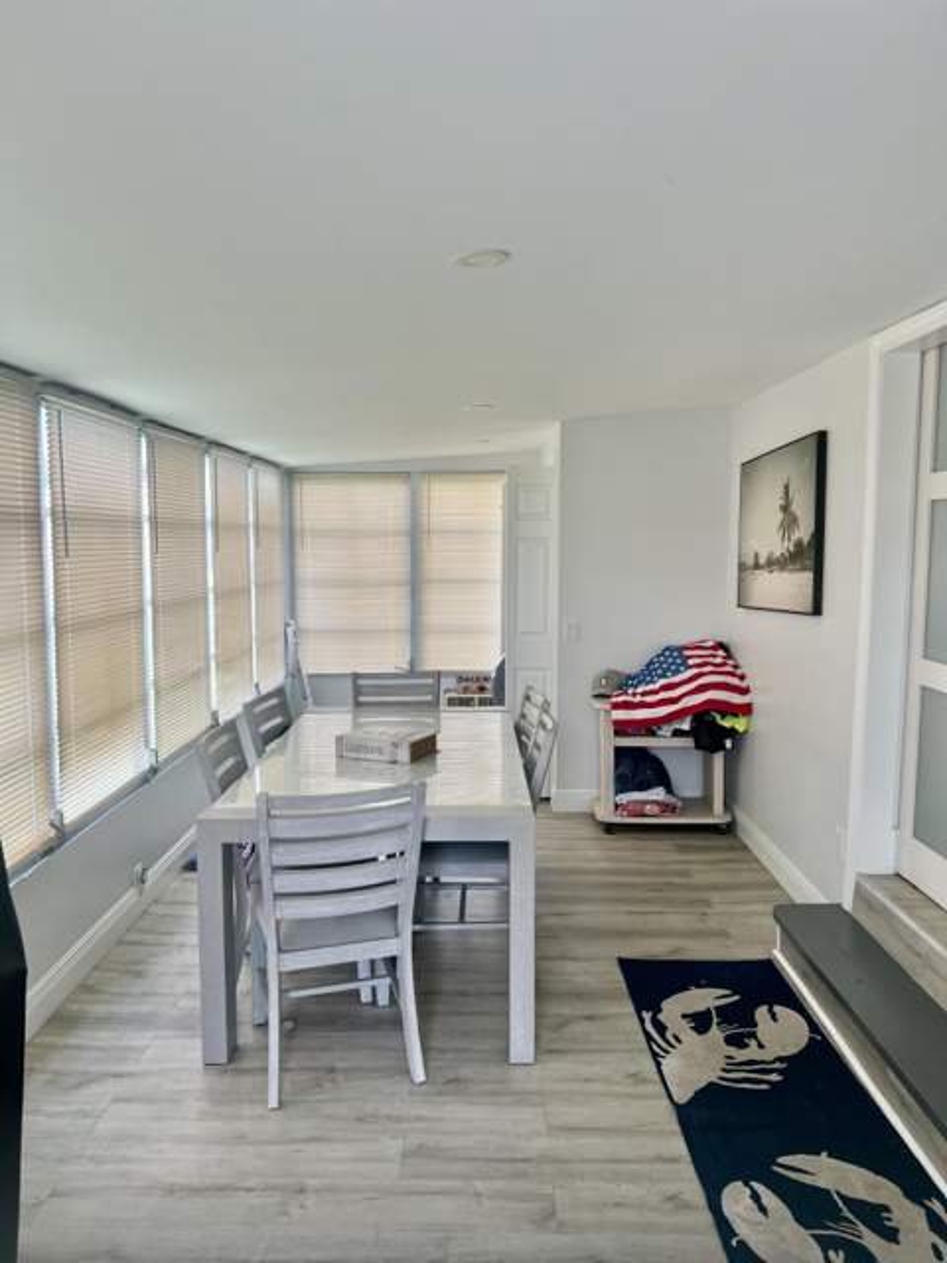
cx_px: 474
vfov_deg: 67.3
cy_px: 632
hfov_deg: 53.1
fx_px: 948
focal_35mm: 26
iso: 40
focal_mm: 5.7
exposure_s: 1/225
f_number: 1.5
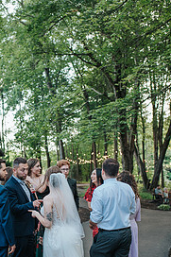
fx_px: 414
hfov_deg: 23.2
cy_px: 174
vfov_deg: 34.2
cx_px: 48
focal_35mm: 58
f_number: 2.8
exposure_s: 1/400
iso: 800
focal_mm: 35
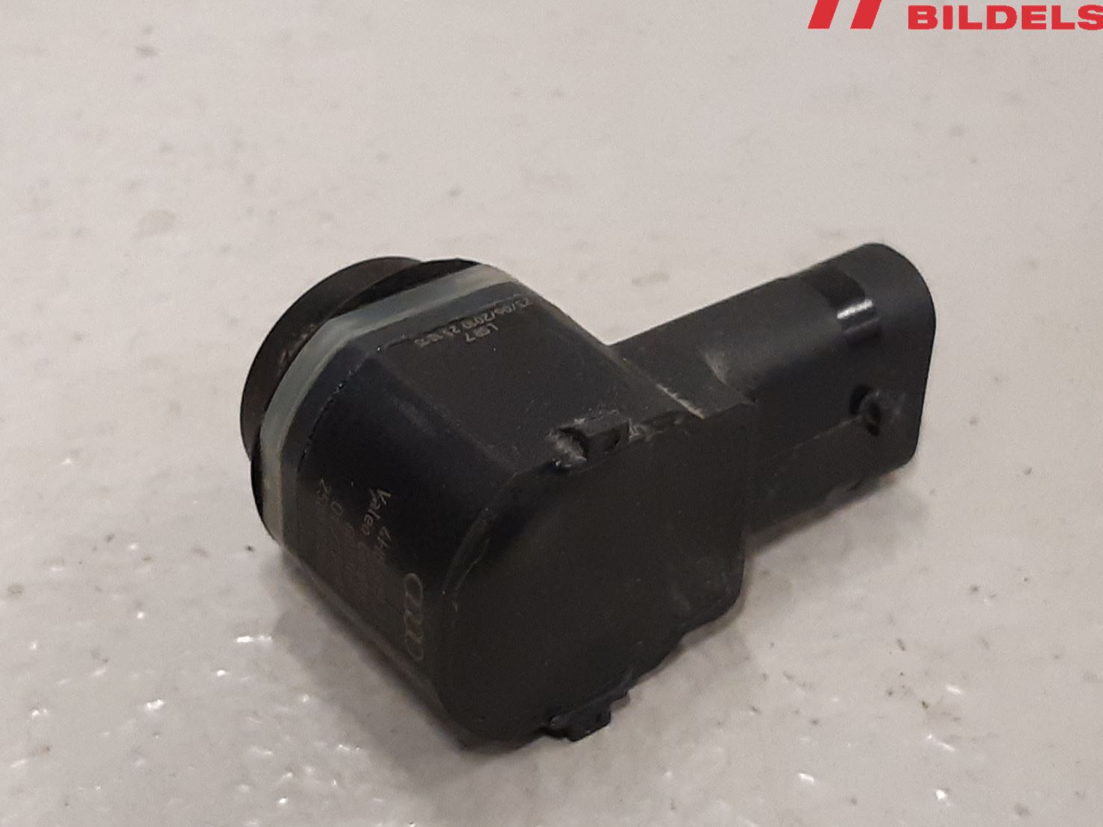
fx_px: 1147
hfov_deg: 51.3
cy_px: 476
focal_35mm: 36
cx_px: 502
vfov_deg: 39.6
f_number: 1.7
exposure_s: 1/50
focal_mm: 3.93
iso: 200
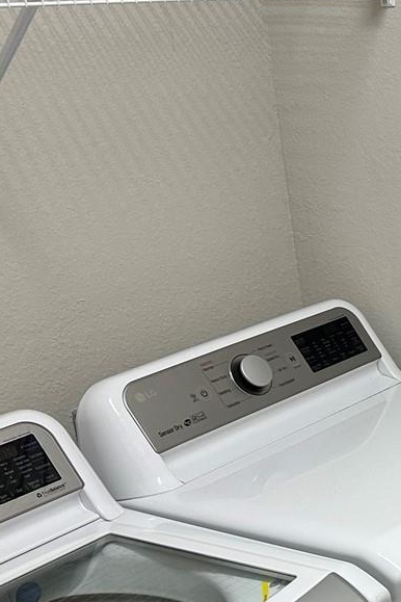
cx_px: 642
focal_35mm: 69
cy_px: 486
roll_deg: +0.6
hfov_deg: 17.3
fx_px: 1153
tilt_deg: -23.0
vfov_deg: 28.6
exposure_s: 1/120
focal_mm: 6.86
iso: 160
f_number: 1.78
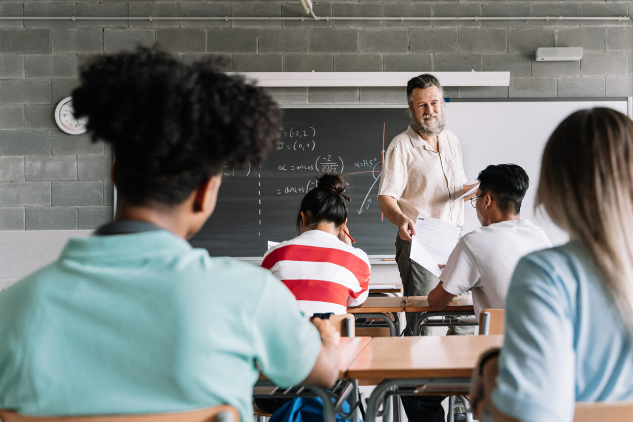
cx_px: 316
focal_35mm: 38
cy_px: 211
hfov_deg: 50.7
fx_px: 668
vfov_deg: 35.0
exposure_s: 1/640
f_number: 2.8
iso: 1000
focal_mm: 38
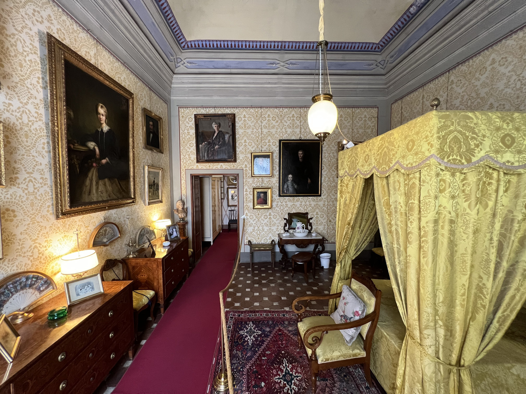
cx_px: 263
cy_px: 197
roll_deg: +0.9
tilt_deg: -3.7
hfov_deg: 106.2
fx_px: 198
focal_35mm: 13
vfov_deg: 89.9
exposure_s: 1/50
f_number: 1.8
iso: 320
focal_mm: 1.57
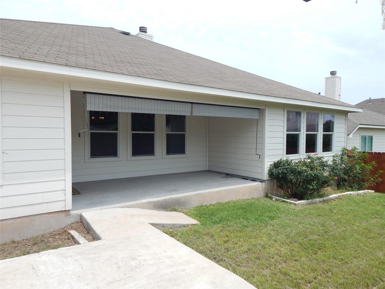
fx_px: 245
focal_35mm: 22
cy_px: 144
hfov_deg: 76.4
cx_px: 192
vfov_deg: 61.1
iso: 125
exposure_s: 1/500
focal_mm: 4
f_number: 6
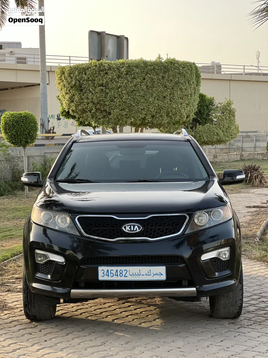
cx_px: 134
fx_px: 795
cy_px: 179
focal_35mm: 77
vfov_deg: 25.3
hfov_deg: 19.1
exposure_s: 1/121
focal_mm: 9
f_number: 2.8
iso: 40
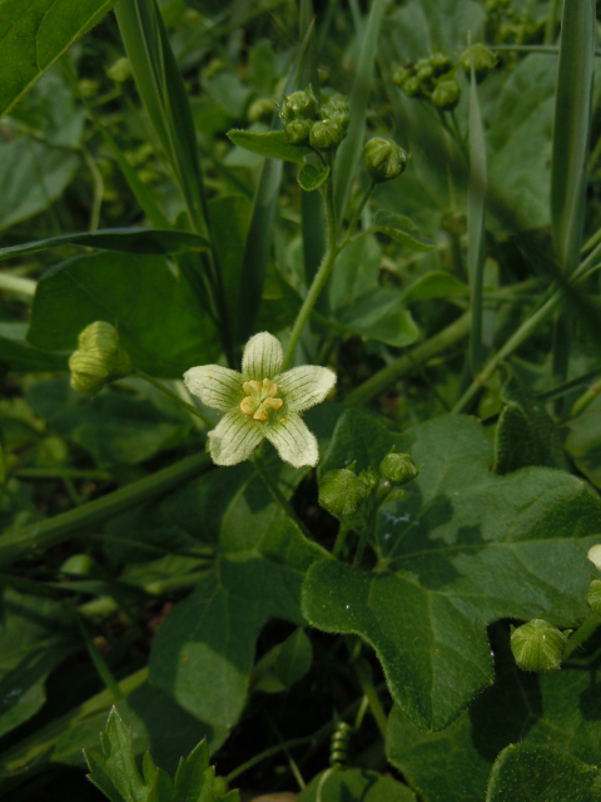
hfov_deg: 46.8
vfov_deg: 60.0
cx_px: 300
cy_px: 401
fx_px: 694
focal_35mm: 30
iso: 100
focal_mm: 5.4
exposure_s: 1/400
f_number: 7
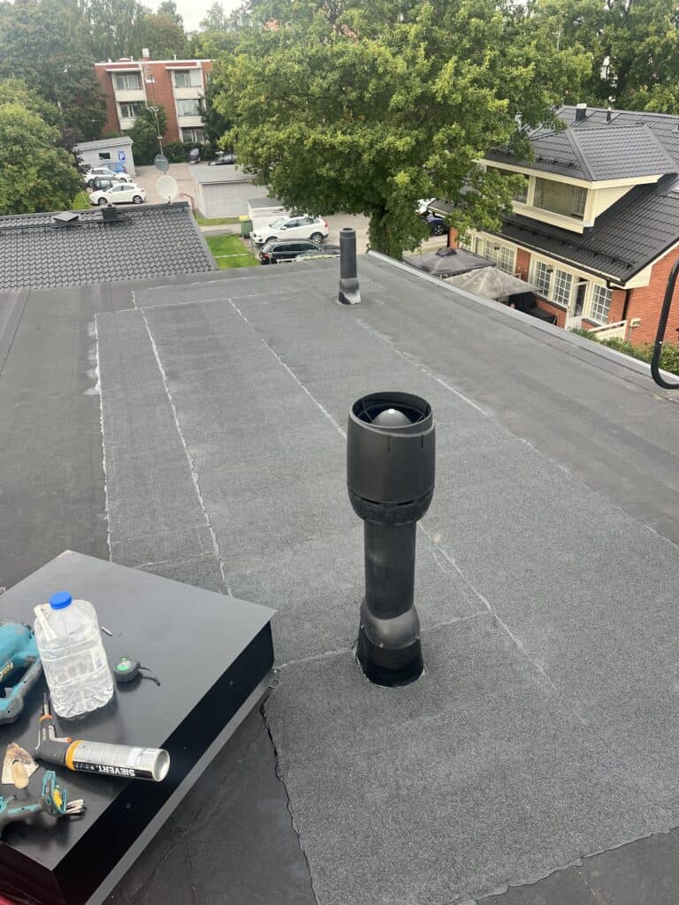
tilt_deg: -30.9
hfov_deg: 53.1
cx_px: 340
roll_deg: +2.4
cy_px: 452
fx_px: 680
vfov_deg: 67.3
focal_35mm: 26
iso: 40
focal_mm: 5.1
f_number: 1.6
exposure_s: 1/262
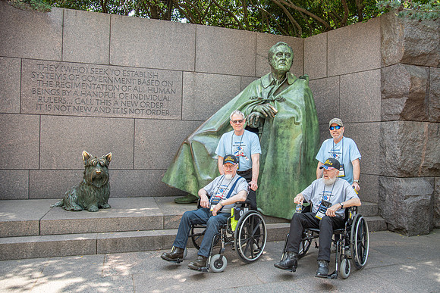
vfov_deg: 49.0
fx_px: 322
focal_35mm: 26
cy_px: 143
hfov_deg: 68.5
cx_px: 242
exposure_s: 1/125
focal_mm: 24
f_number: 4
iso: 100
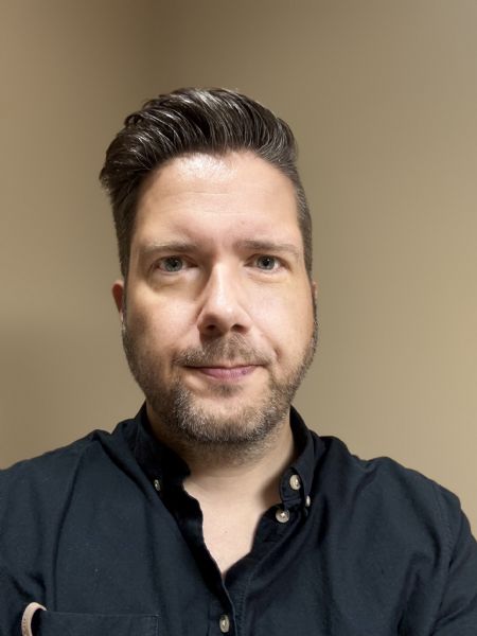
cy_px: 318
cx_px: 238
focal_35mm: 30
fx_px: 551
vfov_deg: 60.0
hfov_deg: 46.8
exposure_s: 1/50
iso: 200
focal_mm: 2.69
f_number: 1.9
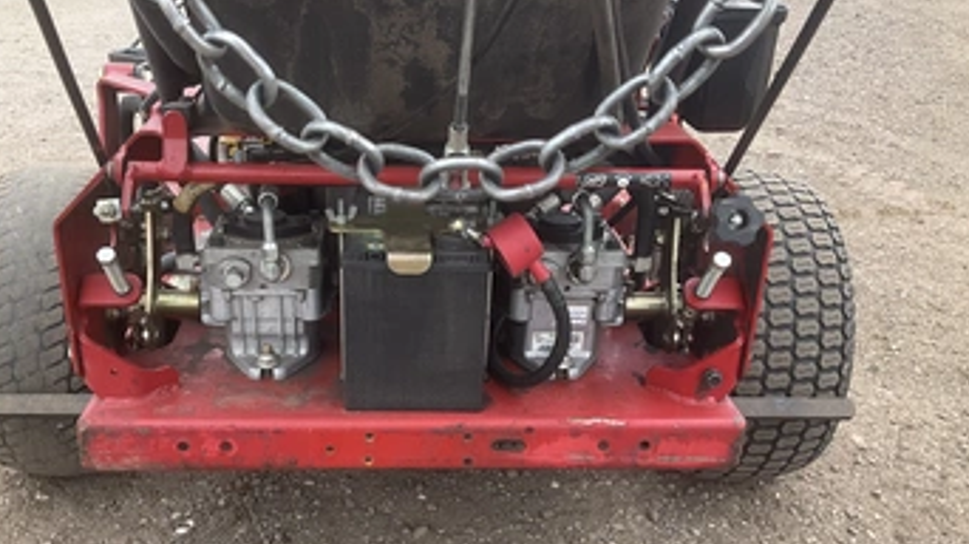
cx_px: 434
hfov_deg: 53.9
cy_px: 326
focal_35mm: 37
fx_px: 950
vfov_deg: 31.9
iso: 25
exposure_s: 1/355
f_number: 1.8
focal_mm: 3
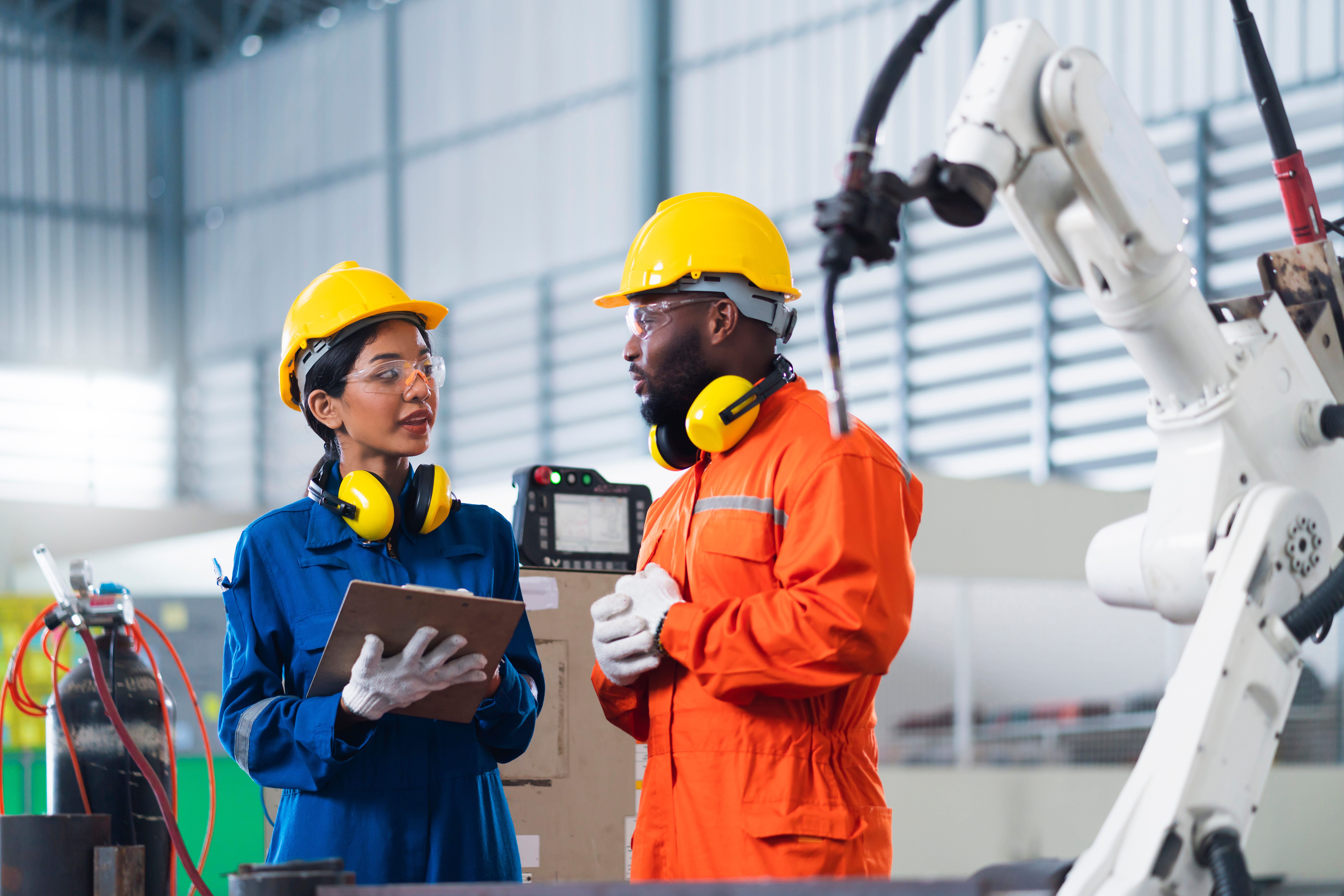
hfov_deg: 23.9
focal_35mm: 85
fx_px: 3174
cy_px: 448
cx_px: 672
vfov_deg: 16.1
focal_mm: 85
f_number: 1.8
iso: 250
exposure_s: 1/320
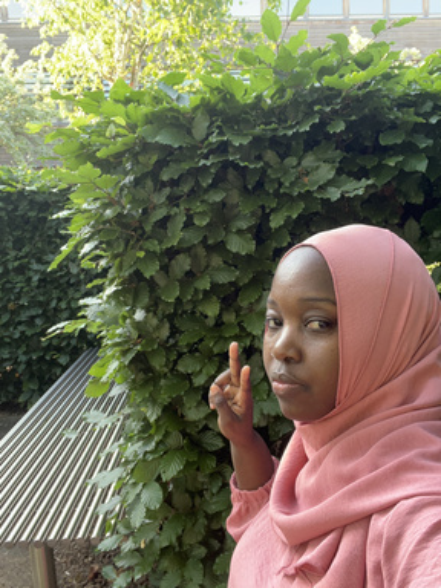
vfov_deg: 60.0
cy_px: 294
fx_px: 510
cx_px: 220
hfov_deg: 46.8
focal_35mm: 30
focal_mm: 2.71
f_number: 2.2
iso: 100
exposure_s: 1/64
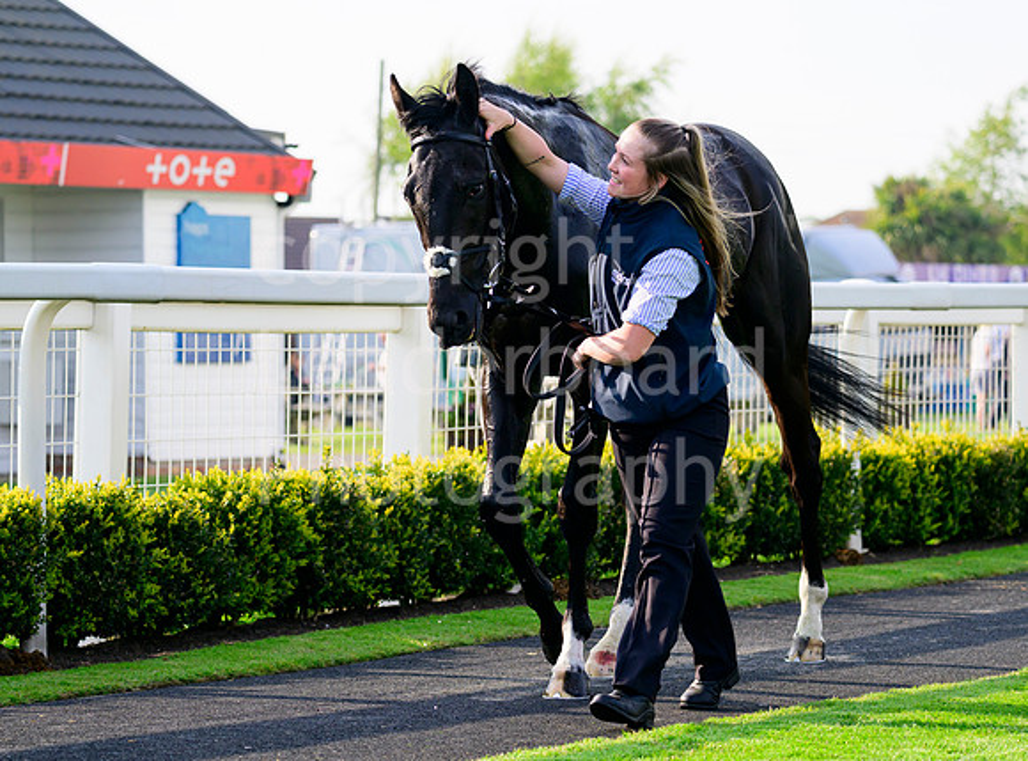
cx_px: 545
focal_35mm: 152
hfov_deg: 13.0
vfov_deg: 9.7
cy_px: 389
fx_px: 4496
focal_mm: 125
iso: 400
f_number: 5
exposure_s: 1/1600
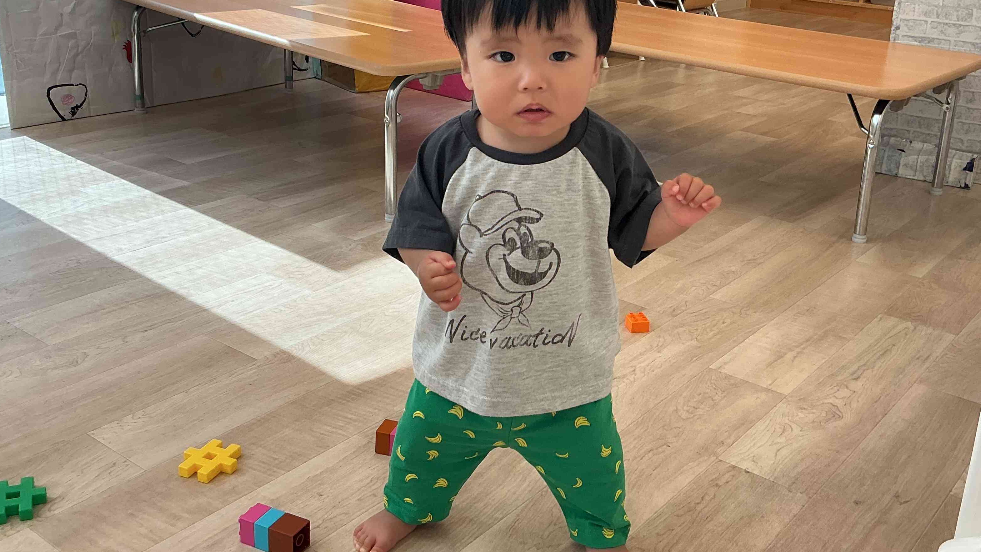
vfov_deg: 36.6
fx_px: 832
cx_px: 492
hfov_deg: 61.0
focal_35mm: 32
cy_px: 226
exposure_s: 1/120
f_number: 1.8
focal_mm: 3
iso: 20
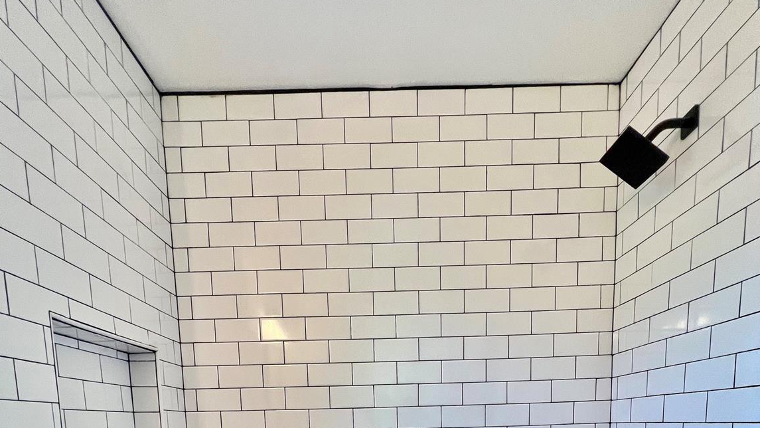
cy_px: 473
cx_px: 380
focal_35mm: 19
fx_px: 383
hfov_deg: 89.6
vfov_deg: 44.3
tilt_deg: -5.3
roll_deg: +1.8
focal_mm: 1.57
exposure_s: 1/120
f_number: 1.8
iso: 125
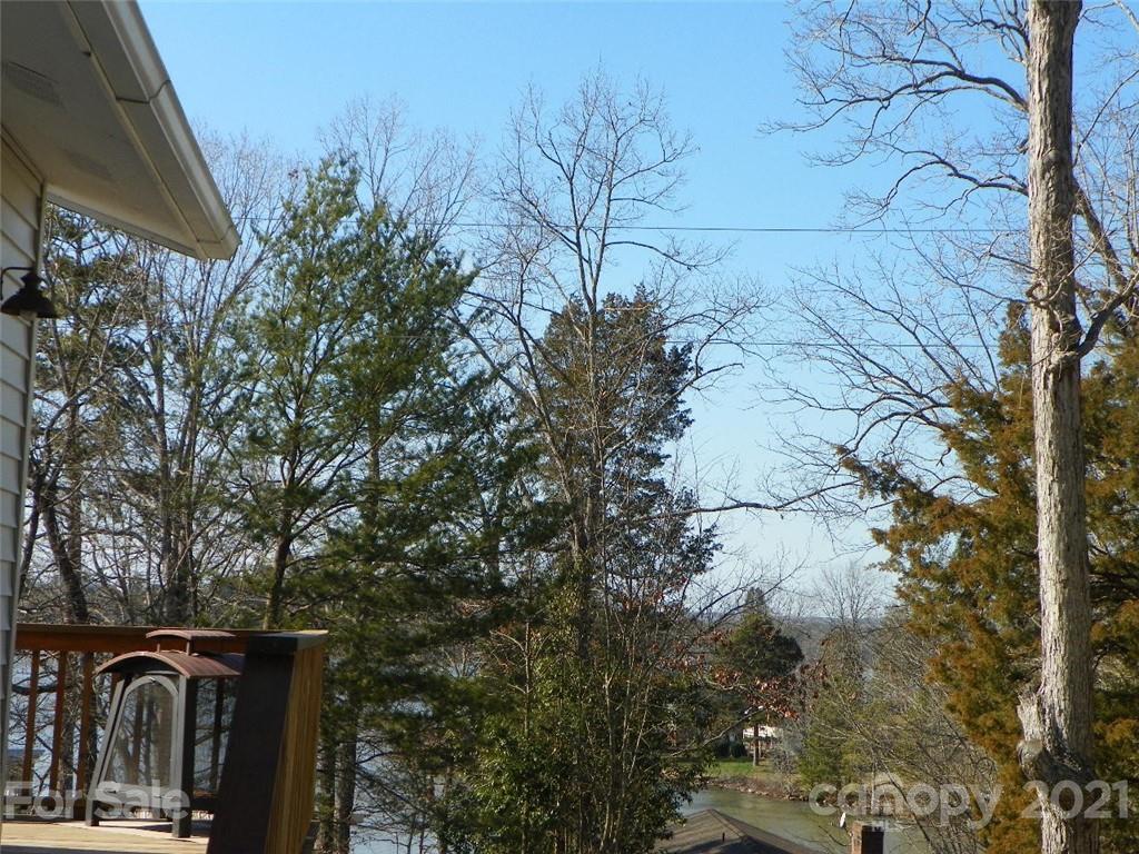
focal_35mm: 71
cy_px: 427
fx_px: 2336
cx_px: 570
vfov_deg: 20.7
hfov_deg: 27.4
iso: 64
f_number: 4.5
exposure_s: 1/320
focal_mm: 12.6
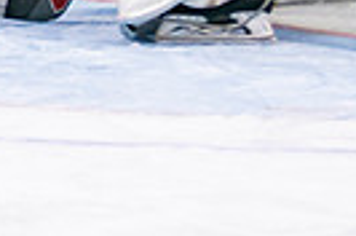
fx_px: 7438
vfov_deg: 1.8
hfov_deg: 2.7
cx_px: -139
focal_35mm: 754
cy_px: -179
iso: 640
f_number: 2.8
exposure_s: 1/640
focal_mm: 105
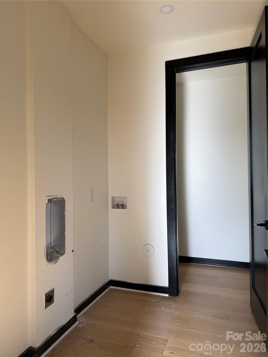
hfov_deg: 56.8
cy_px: 178
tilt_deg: +1.0
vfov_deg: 71.6
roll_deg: +0.7
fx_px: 248
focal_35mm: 24
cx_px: 134
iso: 64
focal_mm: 6.76
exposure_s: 1/121
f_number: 1.78
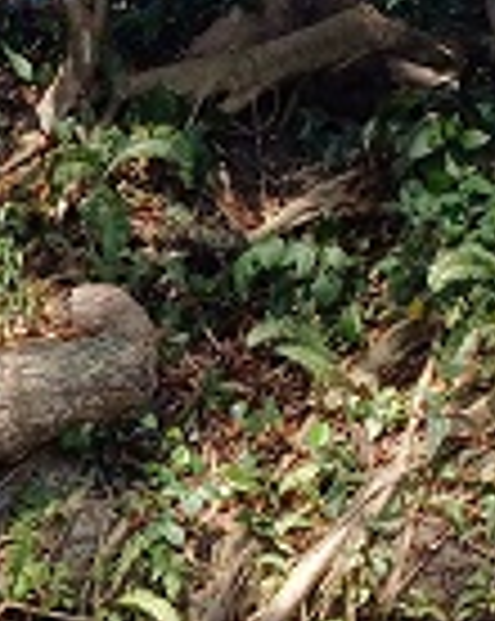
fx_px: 2276
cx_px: -526
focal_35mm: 124
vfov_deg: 15.2
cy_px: 646
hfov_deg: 11.1
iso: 50
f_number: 1.8
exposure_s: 1/137
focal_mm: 4.65
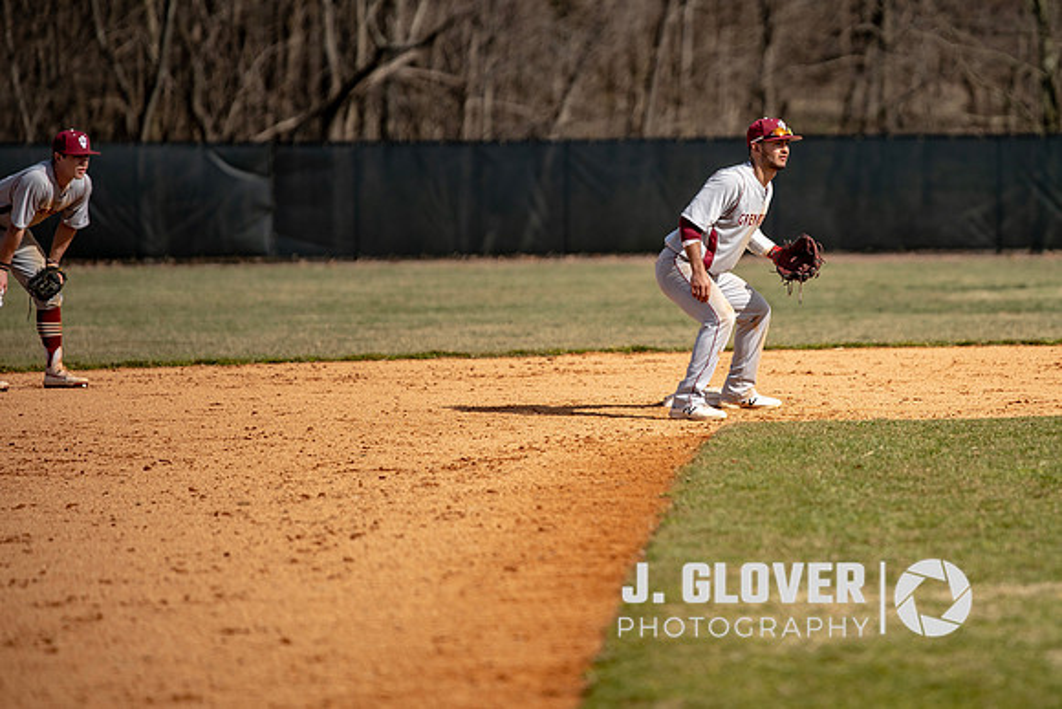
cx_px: 761
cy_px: 201
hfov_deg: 7.2
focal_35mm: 287
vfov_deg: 4.8
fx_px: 8460
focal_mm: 200
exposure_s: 1/2000
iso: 200
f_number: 2.8
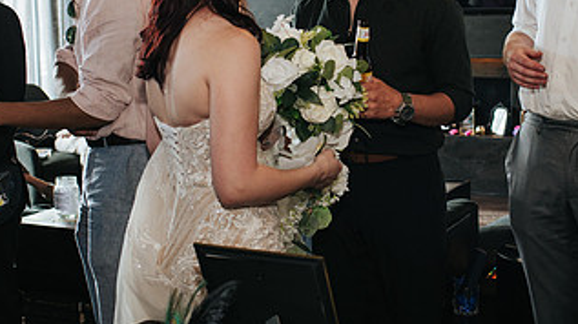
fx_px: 1026
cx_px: 328
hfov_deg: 31.4
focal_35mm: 67
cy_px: 115
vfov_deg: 17.9
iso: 1000
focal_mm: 35
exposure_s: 1/200
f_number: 3.5
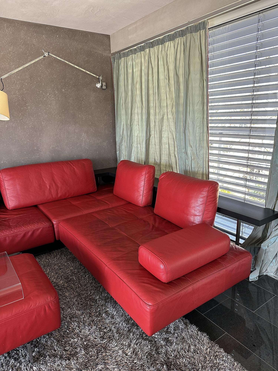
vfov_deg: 71.6
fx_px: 257
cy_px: 186
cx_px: 139
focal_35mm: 24
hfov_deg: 56.8
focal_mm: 6.86
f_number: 1.78
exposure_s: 1/102
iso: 250
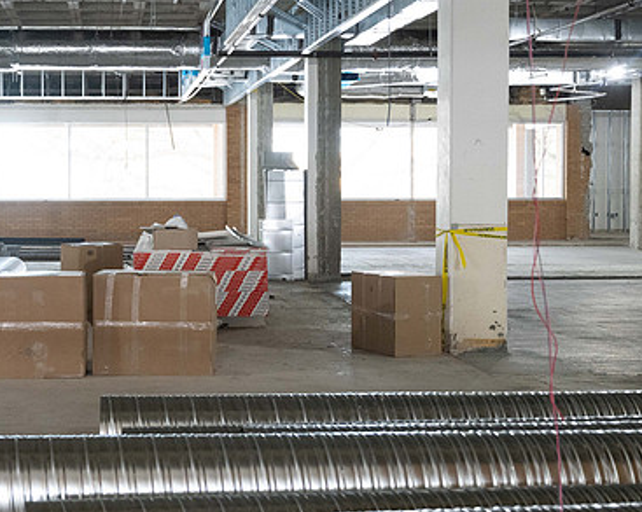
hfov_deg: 28.0
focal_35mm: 67
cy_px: 225
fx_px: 1272
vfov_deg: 22.8
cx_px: 177
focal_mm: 44
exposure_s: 1/160
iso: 4000
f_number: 4
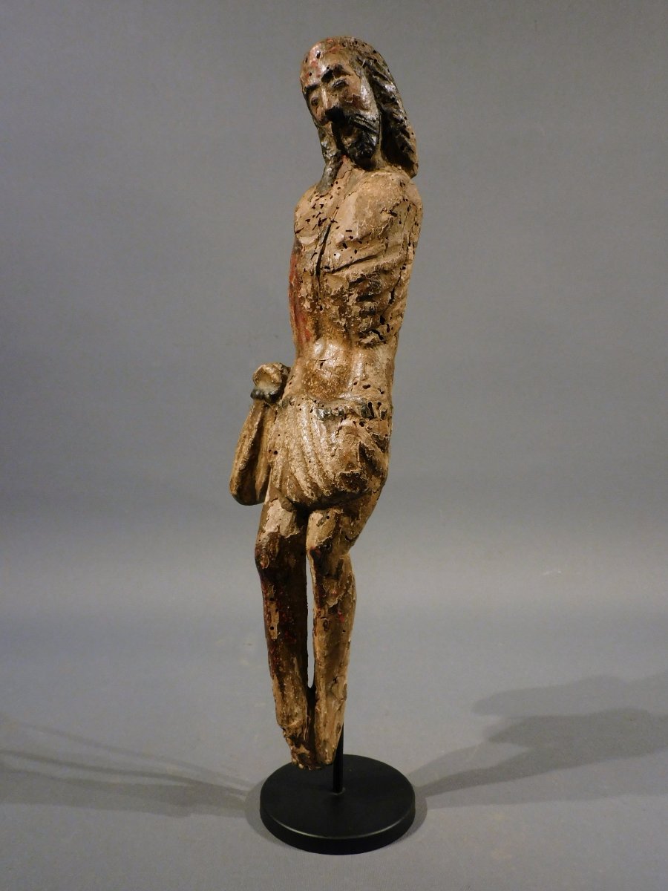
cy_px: 446
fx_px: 772
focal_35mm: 30
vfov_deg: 60.0
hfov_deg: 46.8
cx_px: 334
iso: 280
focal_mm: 5.4
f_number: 3.5
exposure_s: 1/30
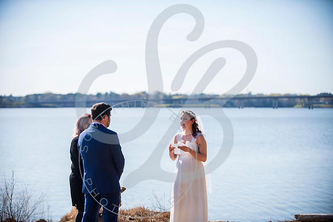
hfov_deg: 21.5
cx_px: 166
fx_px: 879
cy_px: 111
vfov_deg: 14.4
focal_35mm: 95
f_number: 2.8
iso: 100
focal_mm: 95
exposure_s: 1/1000
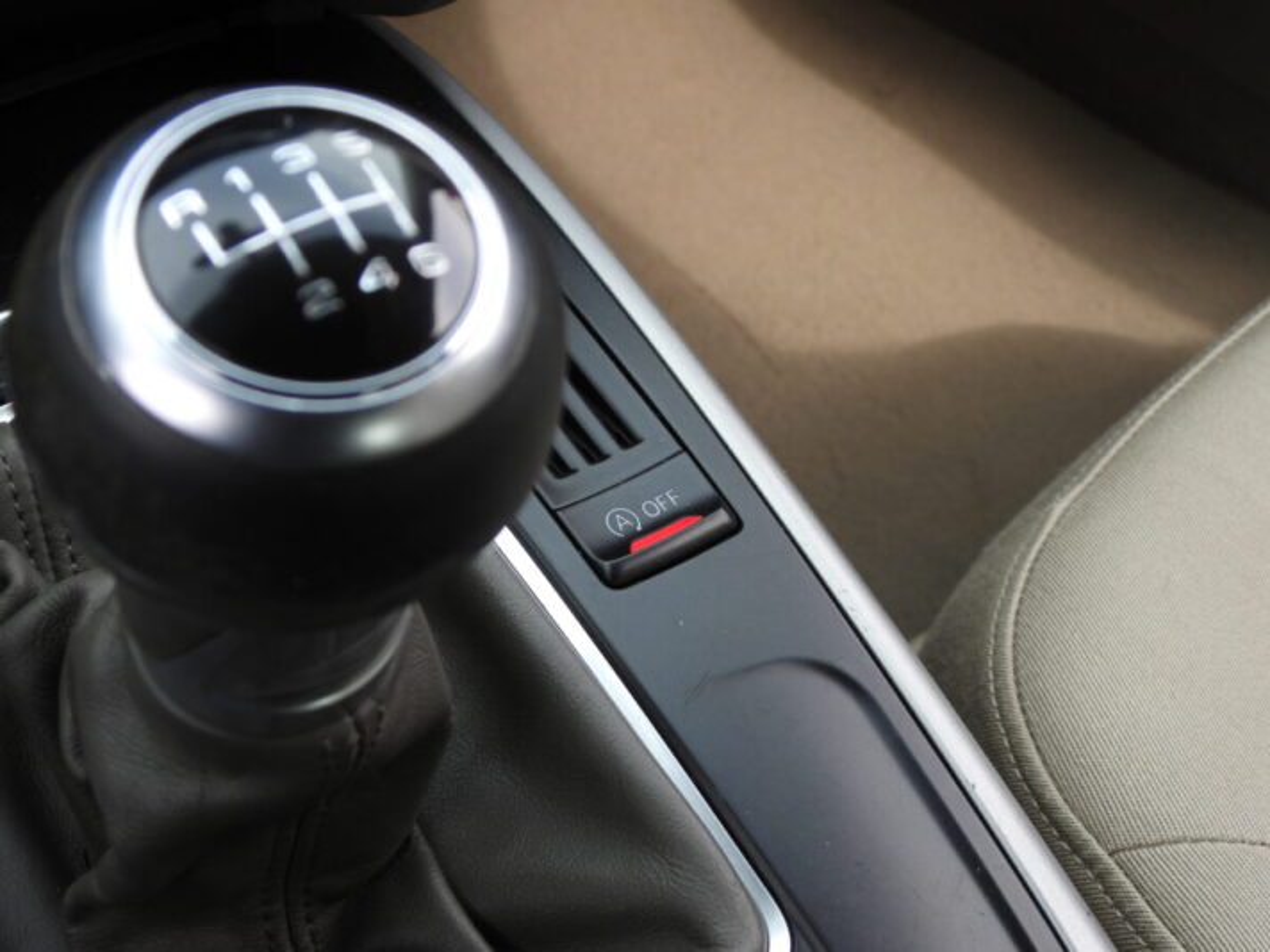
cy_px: 476
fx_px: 1724
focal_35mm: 47
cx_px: 635
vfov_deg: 30.9
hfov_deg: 40.4
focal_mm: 8.5
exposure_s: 1/200
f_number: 3.2
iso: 100
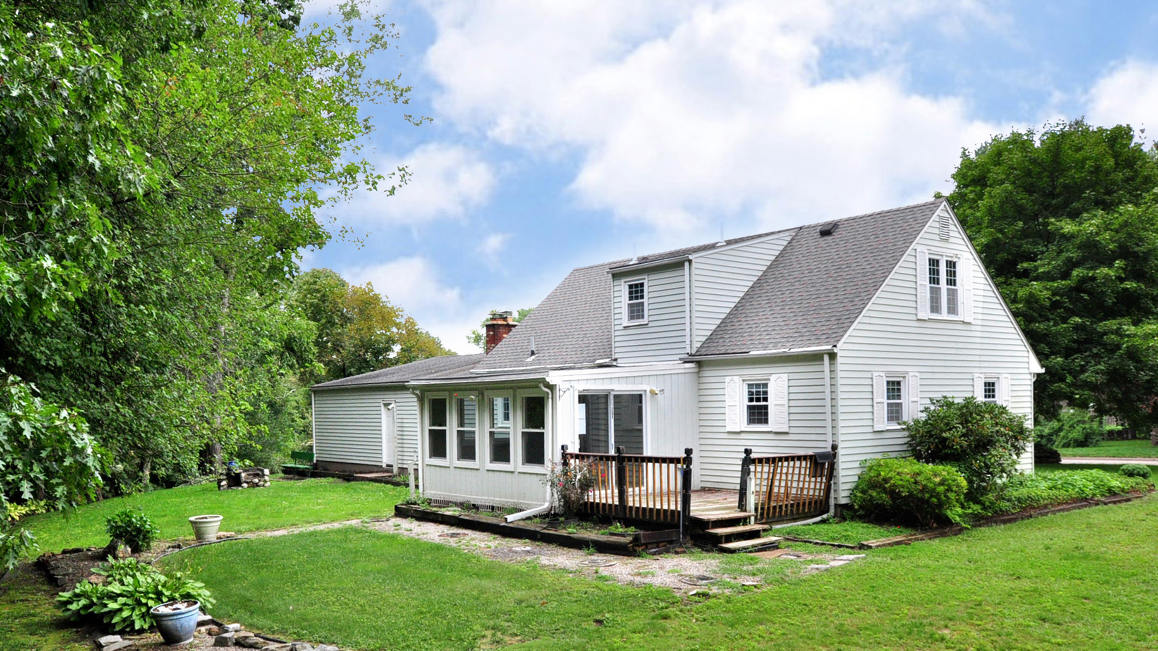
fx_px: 798
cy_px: 378
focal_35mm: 26
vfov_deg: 44.2
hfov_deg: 71.9
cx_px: 586
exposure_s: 1/400
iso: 800
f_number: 8
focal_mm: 16
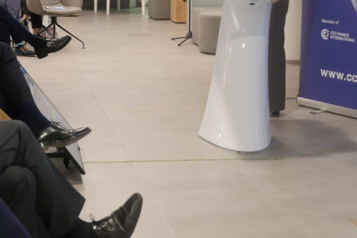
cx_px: 89
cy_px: -18
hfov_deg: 22.4
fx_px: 892
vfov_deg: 14.8
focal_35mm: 90
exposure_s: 1/60
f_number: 2.8
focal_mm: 22
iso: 800
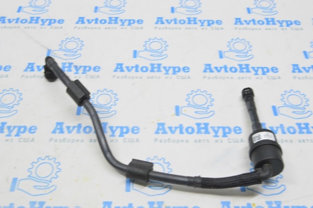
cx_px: 156
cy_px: 104
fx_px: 339
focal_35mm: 39
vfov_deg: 34.1
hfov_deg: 49.6
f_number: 20
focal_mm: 26
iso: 6400
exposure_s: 1/20
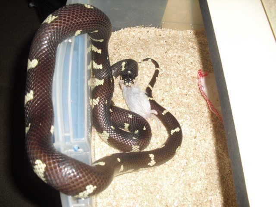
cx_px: 138
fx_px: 287
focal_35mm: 36
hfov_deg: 51.4
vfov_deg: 39.7
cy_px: 104
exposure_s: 1/60
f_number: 3.1
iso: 100
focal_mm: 6.3
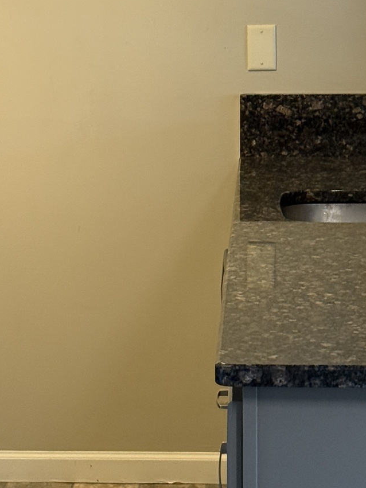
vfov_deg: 15.2
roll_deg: +0.9
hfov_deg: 11.4
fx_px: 1833
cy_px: 231
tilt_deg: -6.5
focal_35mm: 130
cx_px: 168
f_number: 1.78
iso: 200
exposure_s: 1/63
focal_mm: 6.76
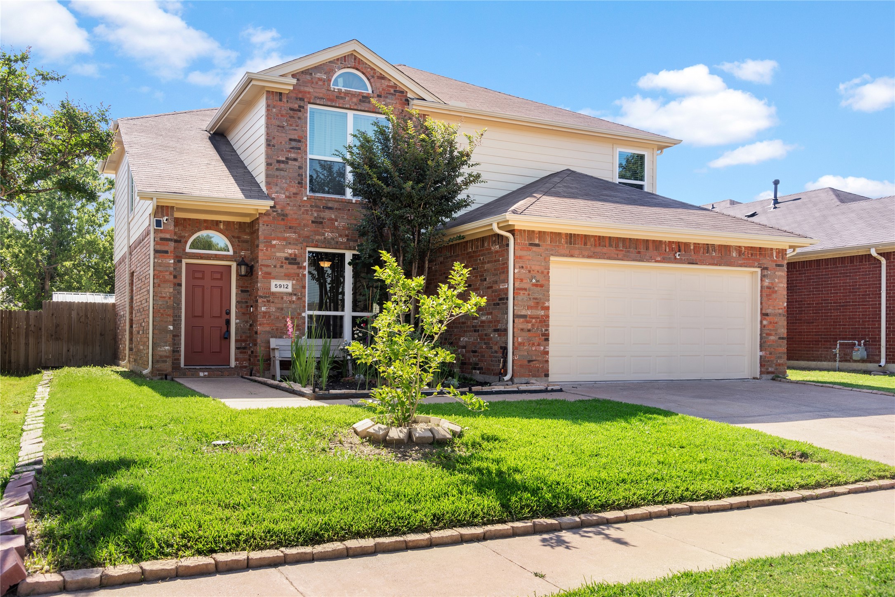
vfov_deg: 41.1
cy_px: 298
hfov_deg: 58.7
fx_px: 796
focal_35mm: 32
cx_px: 448
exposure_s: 1/160
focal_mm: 32
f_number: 6.3
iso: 100
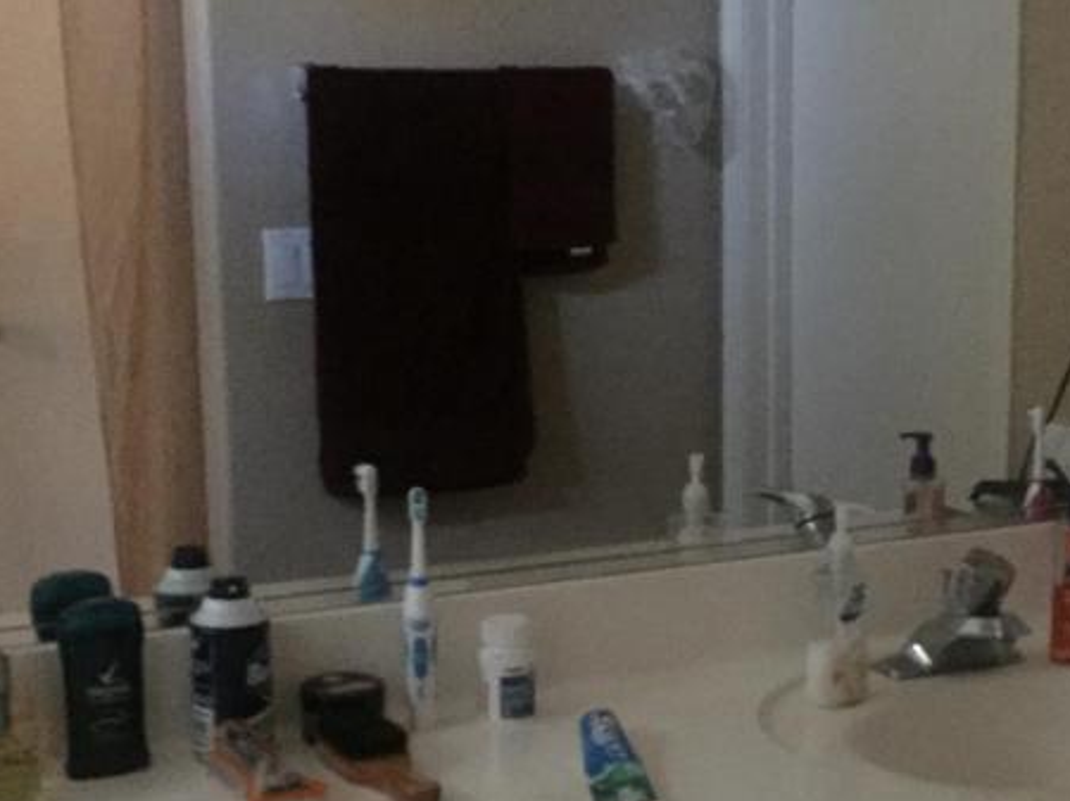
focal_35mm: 66
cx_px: 704
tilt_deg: -11.9
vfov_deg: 22.2
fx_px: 2039
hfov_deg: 29.2
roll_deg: -0.4
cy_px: 487
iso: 1000
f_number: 2.2
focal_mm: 4.15
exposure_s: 1/15
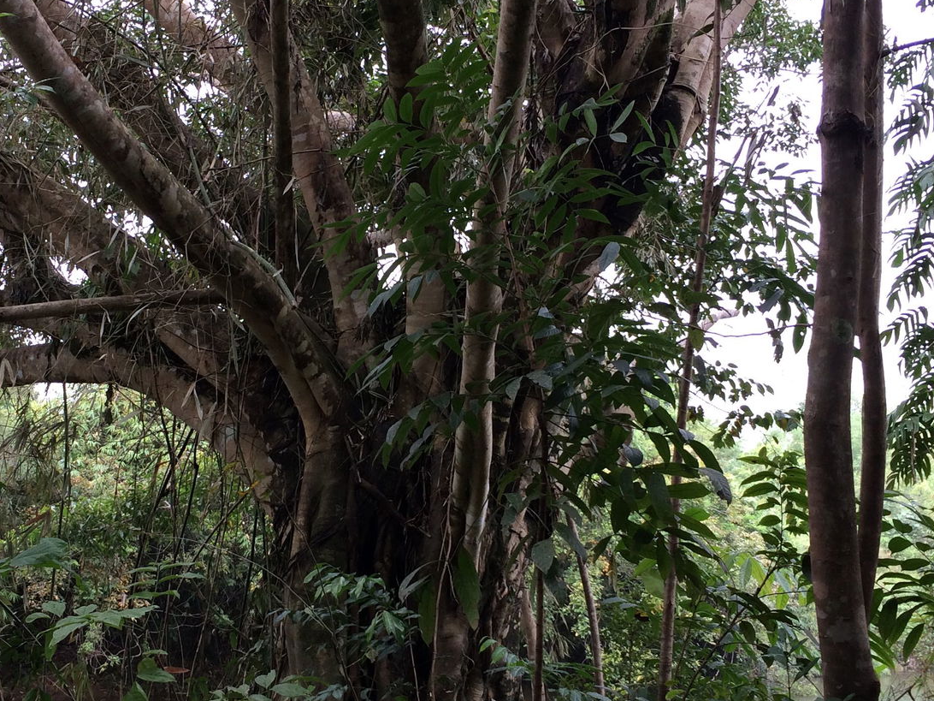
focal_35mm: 51
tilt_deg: +7.9
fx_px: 1376
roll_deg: -2.5
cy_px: 332
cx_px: 378
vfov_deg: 28.6
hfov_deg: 37.4
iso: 50
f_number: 2.2
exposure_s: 1/120
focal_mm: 4.15
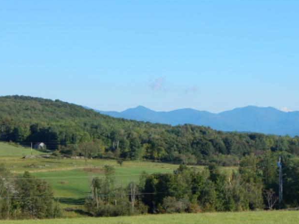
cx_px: 248
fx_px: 778
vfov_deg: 16.4
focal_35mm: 90
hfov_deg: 21.4
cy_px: 137
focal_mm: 9.7
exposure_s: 1/800
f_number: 3.8
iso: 125
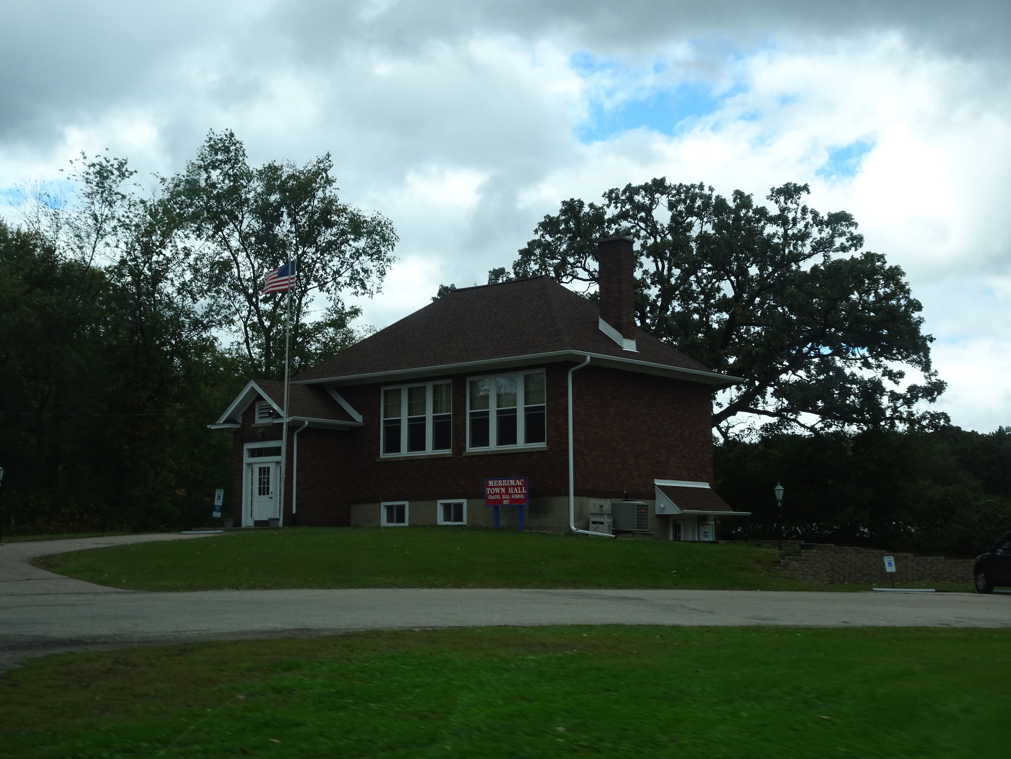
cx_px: 506
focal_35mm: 44
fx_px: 1285
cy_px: 380
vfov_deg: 32.9
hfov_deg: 42.9
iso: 80
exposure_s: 1/400
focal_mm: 7.58
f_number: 4.5
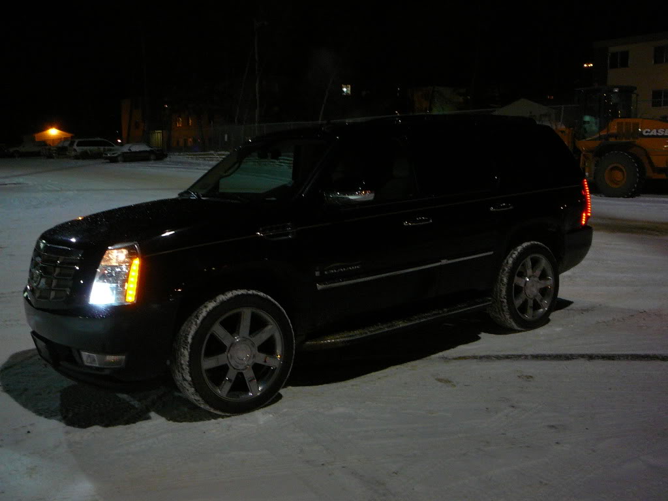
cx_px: 334
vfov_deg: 40.7
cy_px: 250
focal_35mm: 35
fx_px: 675
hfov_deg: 52.6
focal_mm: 5.2
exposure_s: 1/8
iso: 200
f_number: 2.8
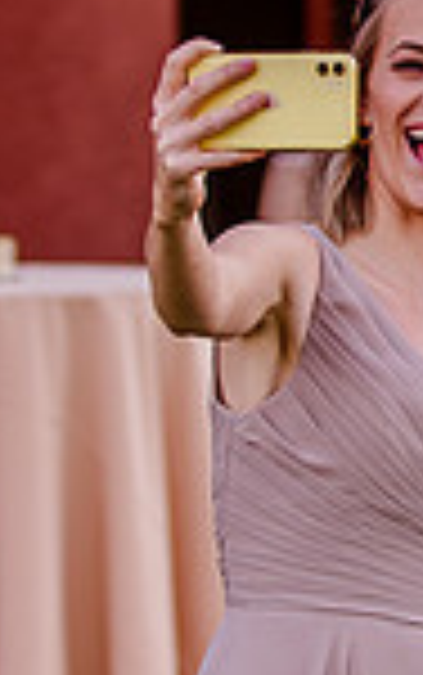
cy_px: 159
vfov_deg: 5.4
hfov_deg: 3.4
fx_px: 7161
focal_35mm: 389
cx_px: 737
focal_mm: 75
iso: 500
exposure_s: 1/100
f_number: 2.8
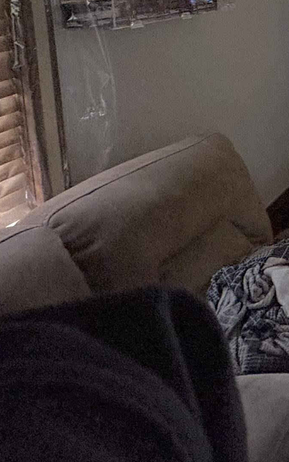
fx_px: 529
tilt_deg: -6.0
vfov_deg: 41.0
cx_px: 588
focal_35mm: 42
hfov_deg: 18.5
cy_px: -3
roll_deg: +0.2
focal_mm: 2.22
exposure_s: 1/60
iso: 400
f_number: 2.2
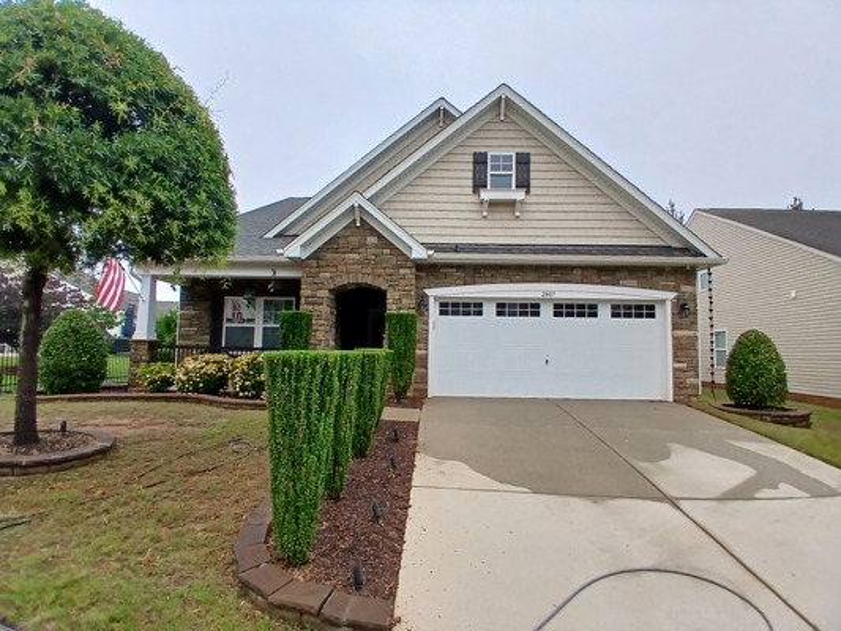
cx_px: 420
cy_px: 316
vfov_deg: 74.8
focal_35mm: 17
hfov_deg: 91.0
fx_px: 413
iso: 50
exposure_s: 1/714
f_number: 2.2
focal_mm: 1.4
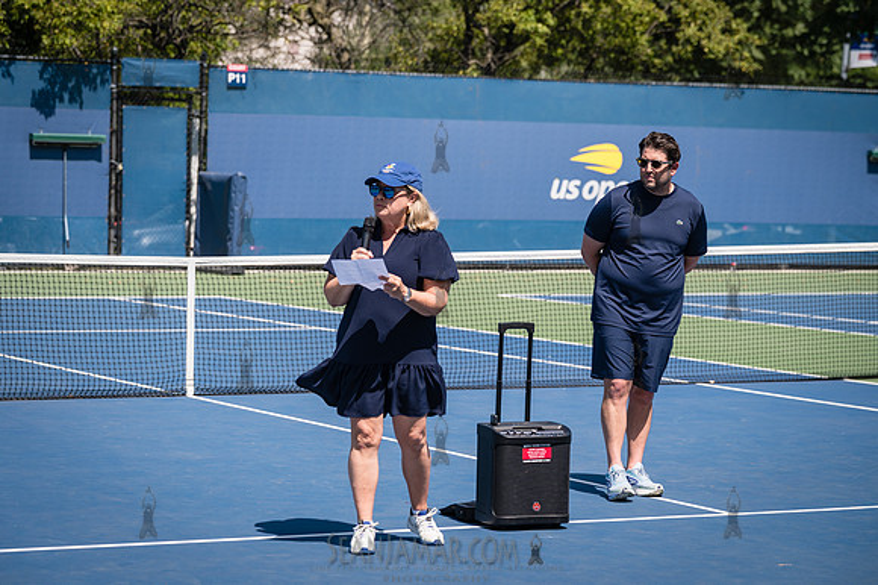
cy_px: 262
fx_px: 2533
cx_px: 411
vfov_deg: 13.2
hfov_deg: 19.7
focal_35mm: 104
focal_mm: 94
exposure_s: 1/800
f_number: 4
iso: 100
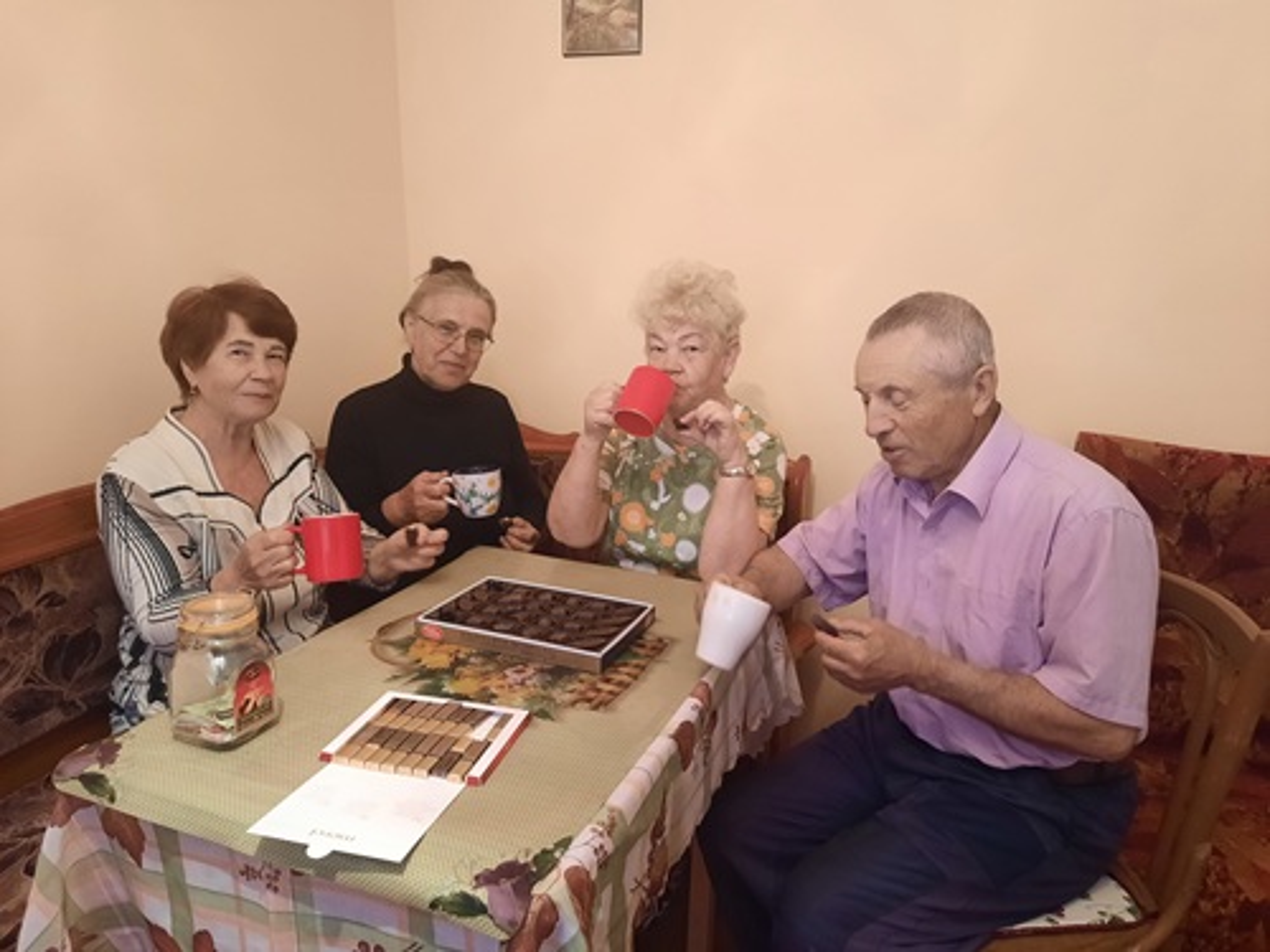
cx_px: 635
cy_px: 476
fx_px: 917
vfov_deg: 54.9
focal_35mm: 25
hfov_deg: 69.4
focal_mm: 4.6
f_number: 2
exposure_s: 1/33
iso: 320
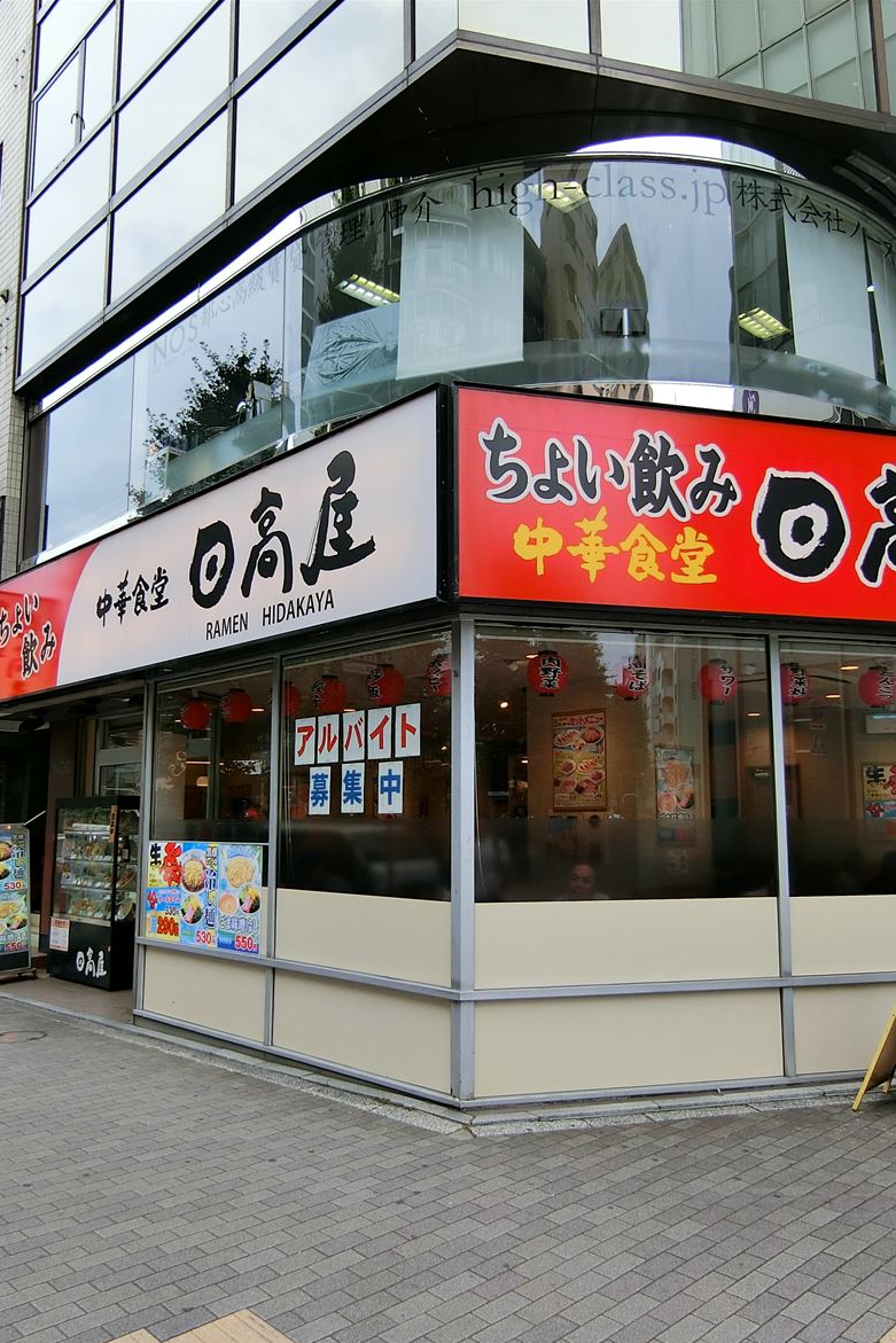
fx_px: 1008
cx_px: 469
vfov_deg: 67.4
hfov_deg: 47.9
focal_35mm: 27
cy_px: 687
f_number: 2.7
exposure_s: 1/500
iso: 80
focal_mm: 4.06
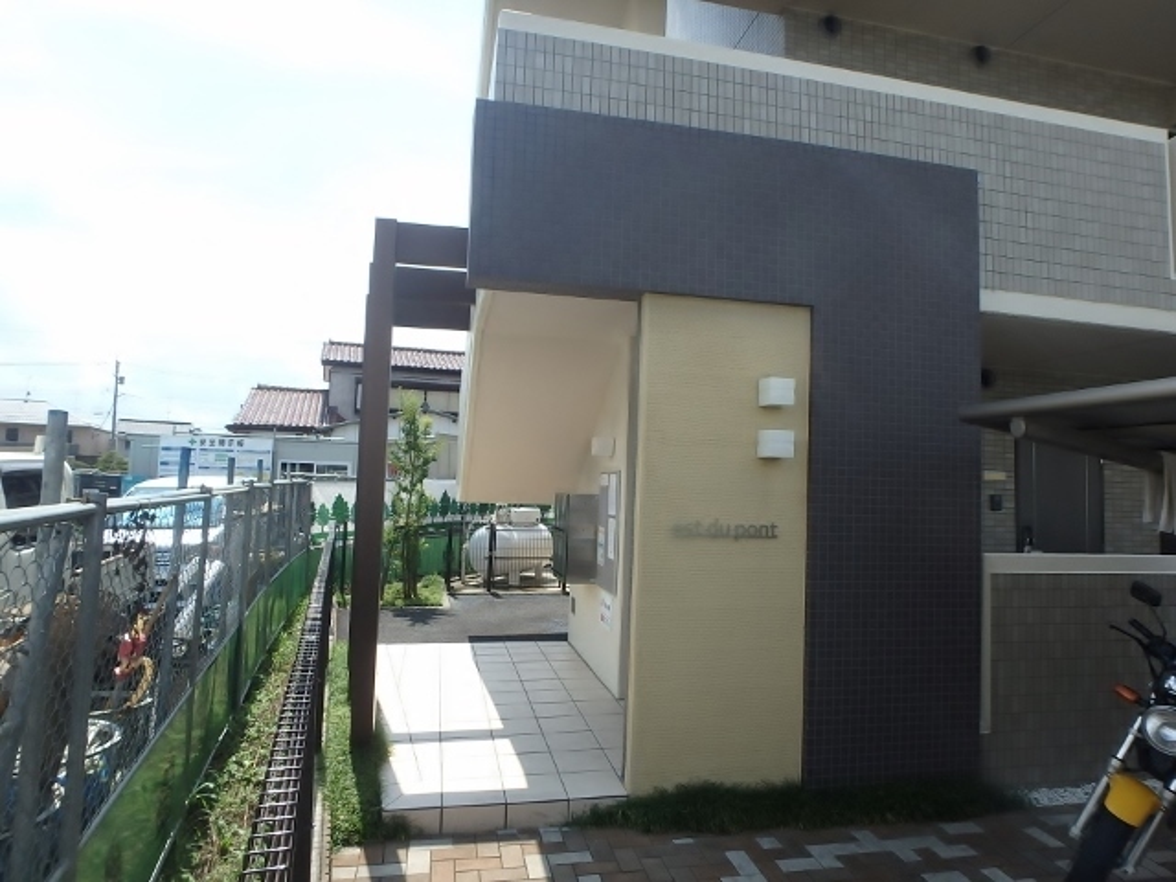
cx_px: 588
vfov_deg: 63.4
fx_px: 713
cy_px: 441
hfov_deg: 79.0
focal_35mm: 21
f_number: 3.5
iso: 125
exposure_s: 1/1000
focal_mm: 3.7
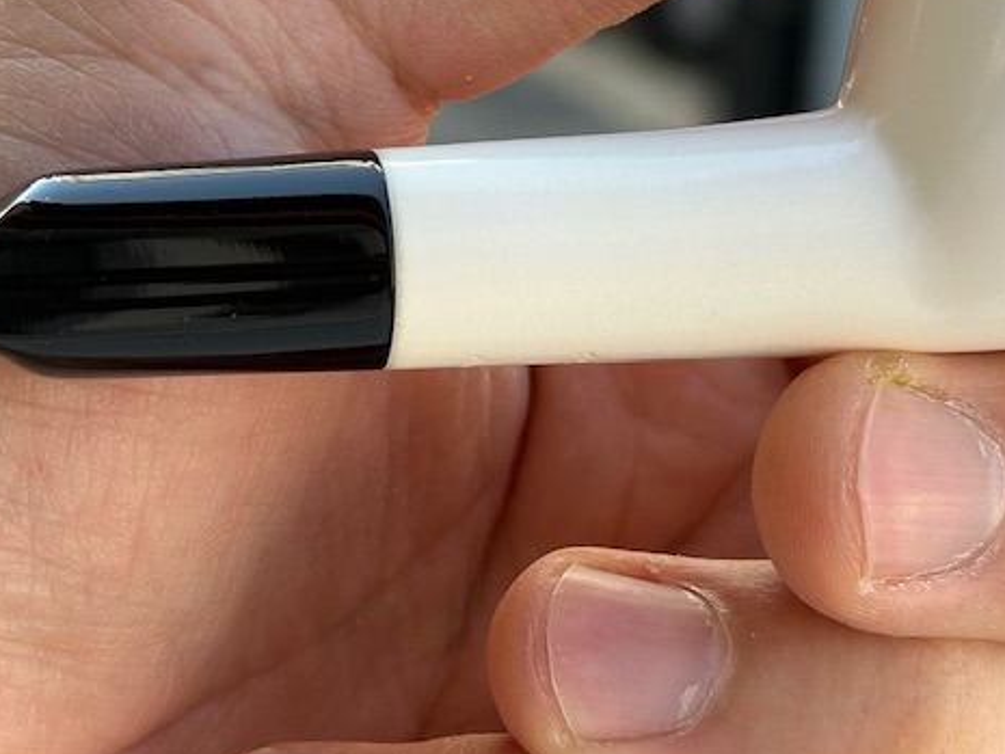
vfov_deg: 11.2
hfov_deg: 14.9
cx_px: 287
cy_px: 177
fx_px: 3833
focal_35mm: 132
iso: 64
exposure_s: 1/417
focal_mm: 6.86
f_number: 1.78
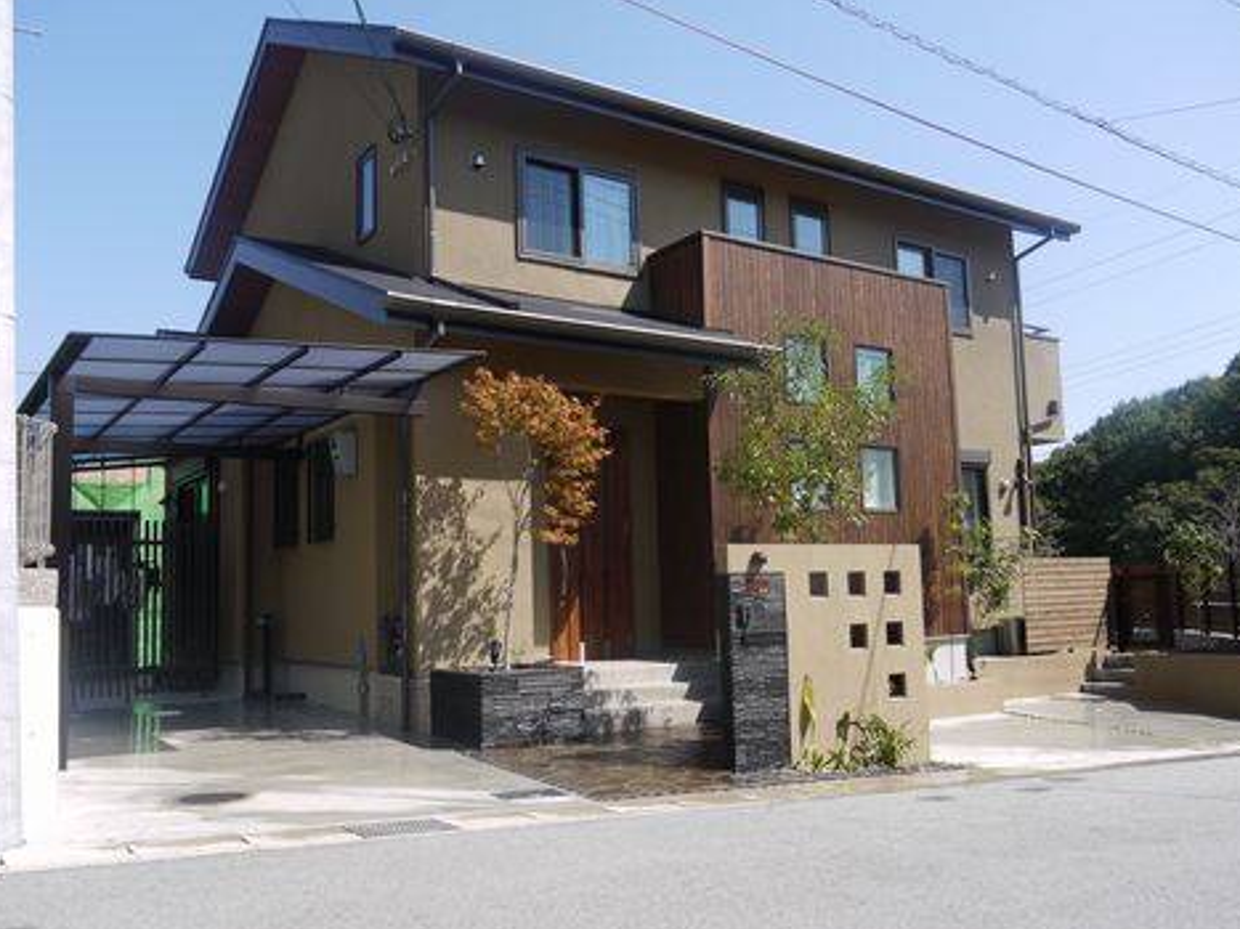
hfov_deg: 60.0
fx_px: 1074
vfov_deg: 46.8
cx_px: 627
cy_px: 490
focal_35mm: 30
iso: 100
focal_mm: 14
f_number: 6.3
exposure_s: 1/320
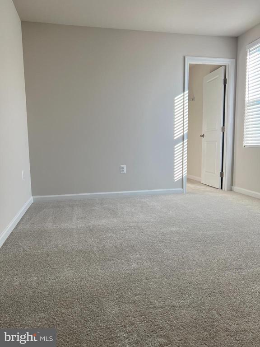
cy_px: 174
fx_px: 260
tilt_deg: -6.6
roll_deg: +1.0
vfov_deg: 67.3
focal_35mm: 26
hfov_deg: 53.1
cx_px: 130
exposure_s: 1/138
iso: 64
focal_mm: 5.7
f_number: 1.5
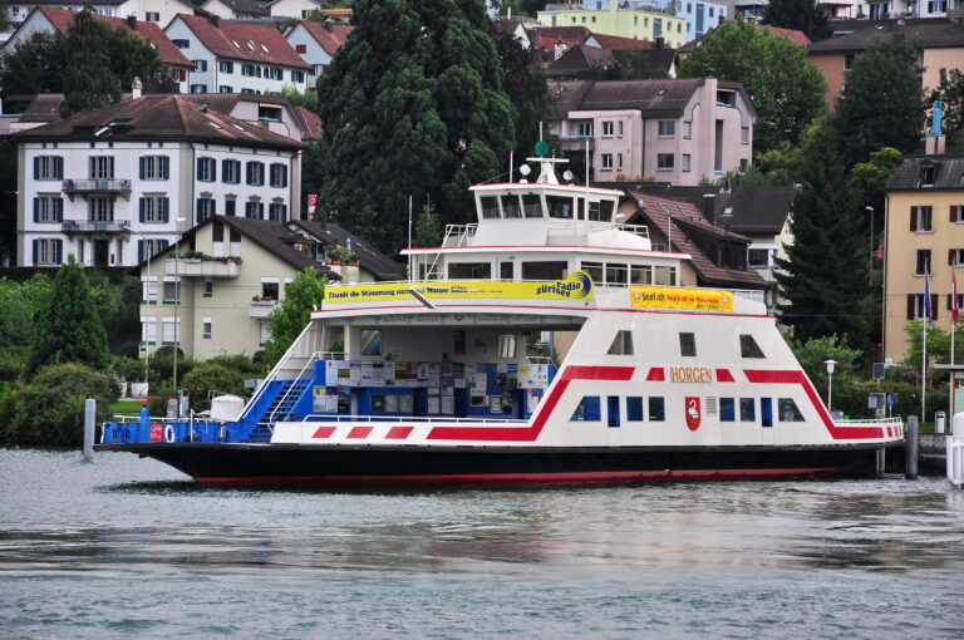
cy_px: 320
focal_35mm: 158
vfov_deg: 8.7
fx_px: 4212
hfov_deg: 13.1
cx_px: 482
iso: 200
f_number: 8
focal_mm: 105
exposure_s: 1/400
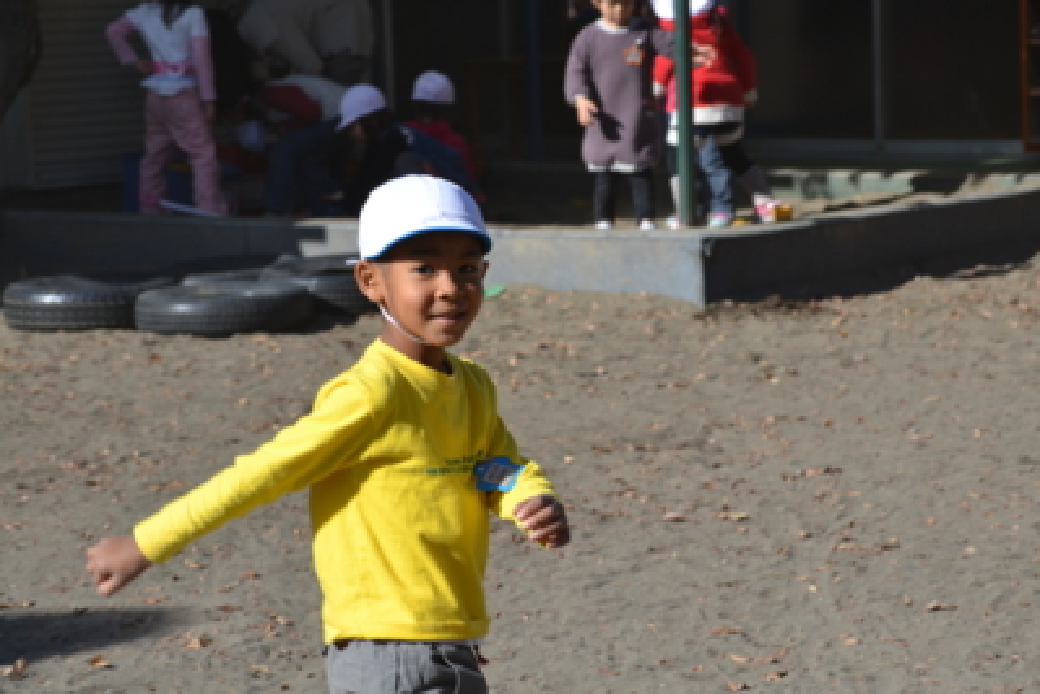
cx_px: 520
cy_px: 347
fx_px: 3684
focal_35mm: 128
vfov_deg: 10.8
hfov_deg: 16.1
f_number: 8
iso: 100
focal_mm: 85
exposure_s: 1/250
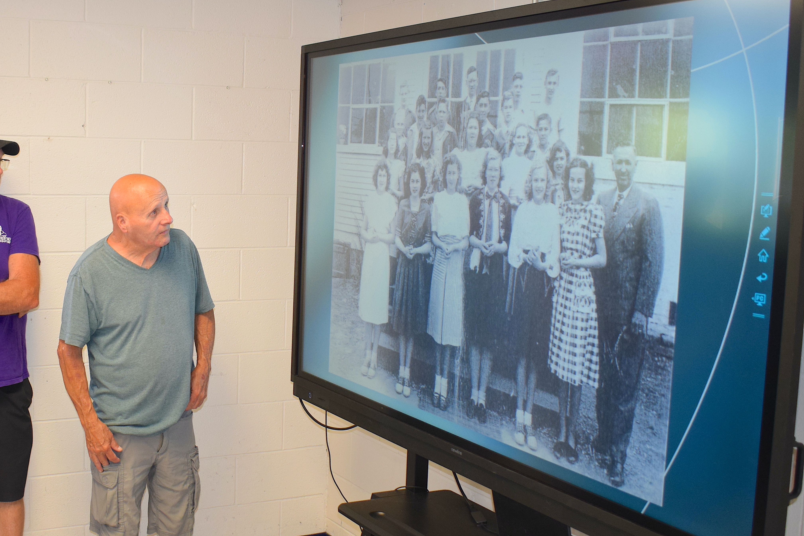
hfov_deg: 41.5
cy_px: 263
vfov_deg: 28.8
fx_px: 1044
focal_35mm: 47
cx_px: 257
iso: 800
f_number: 4
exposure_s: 1/60
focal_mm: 21
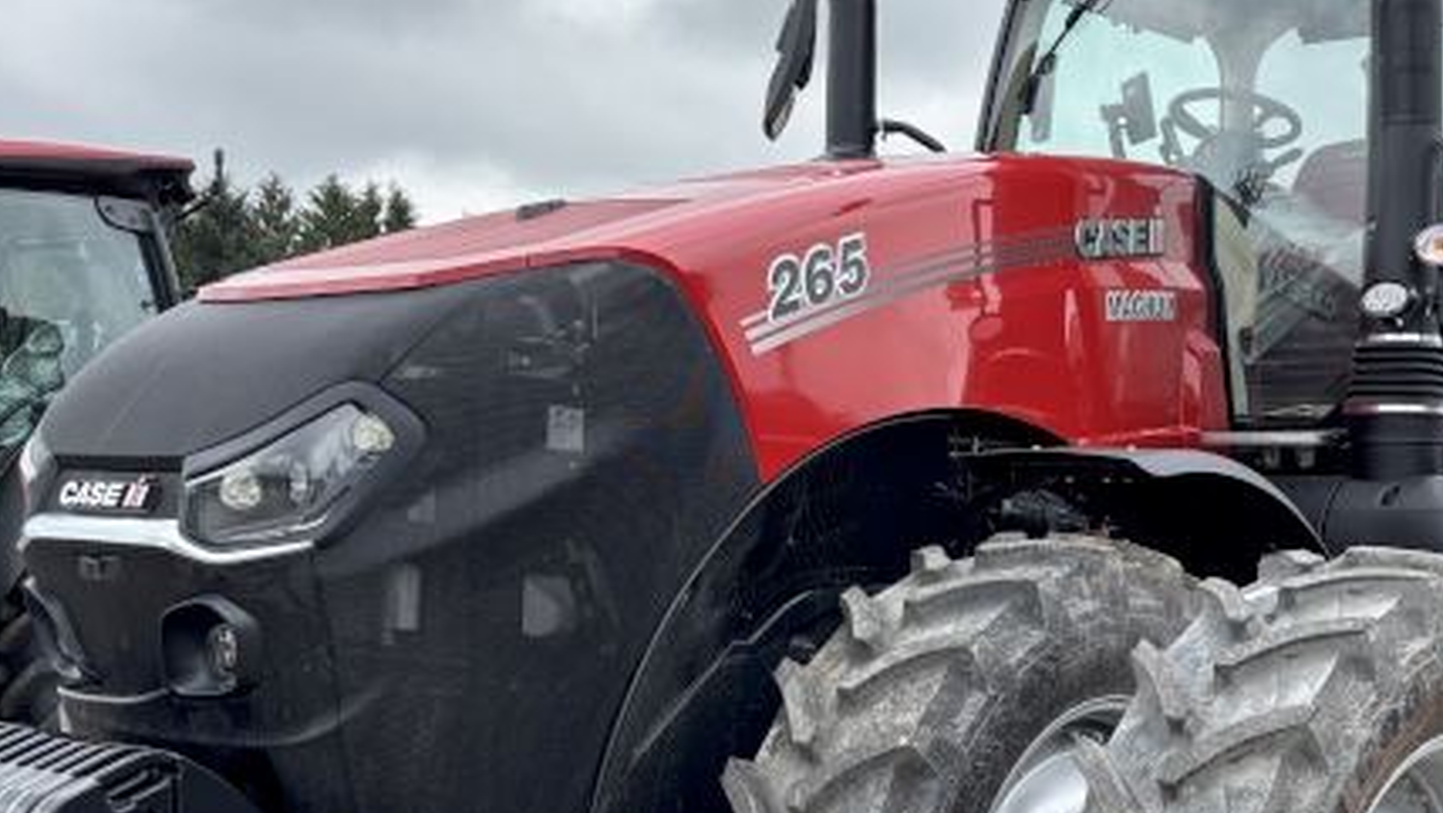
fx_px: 2028
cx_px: 1109
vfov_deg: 22.5
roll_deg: -0.5
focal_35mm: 53
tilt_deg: -2.0
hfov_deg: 38.0
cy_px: 577
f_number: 1.6
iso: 50
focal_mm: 5.96
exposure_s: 1/811
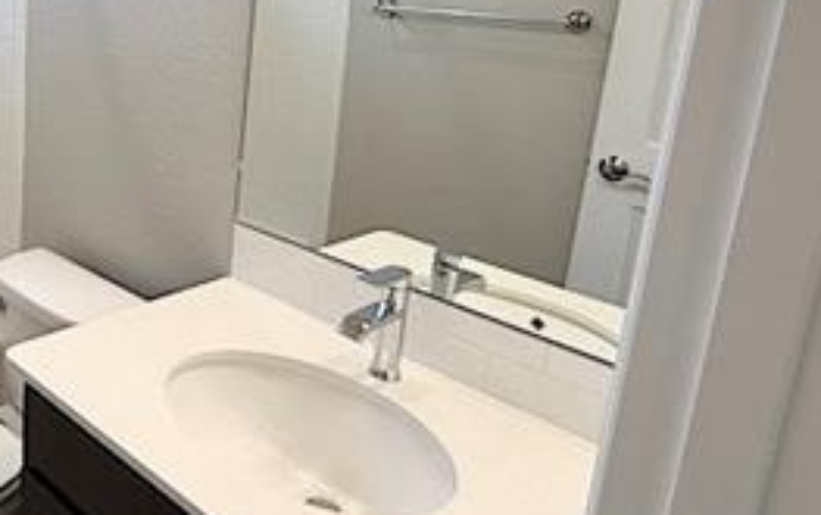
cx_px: 2
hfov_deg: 45.6
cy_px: 105
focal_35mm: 36
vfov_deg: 34.4
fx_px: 806
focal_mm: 2.22
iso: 80
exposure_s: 1/120
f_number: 2.2
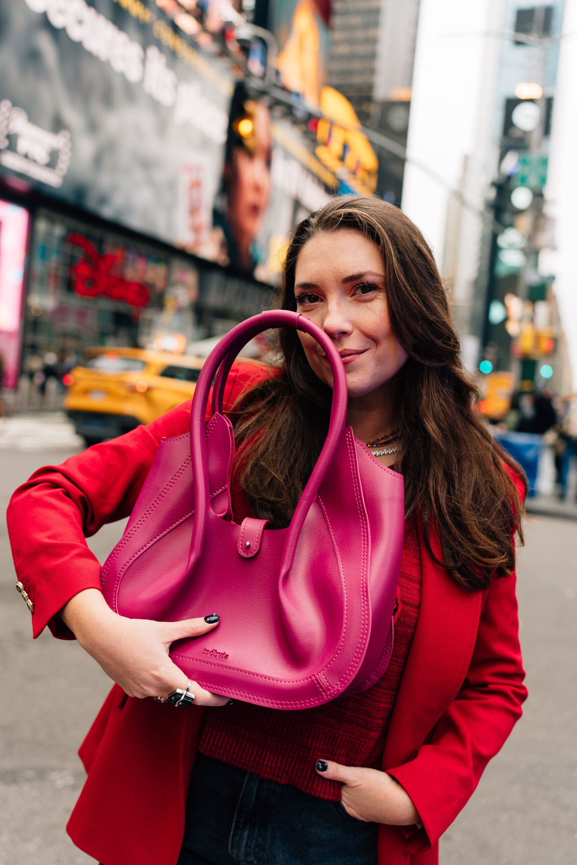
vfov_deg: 54.4
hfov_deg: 37.9
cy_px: 432
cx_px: 288
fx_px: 841
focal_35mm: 35
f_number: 2.5
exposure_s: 1/640
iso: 200
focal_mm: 35
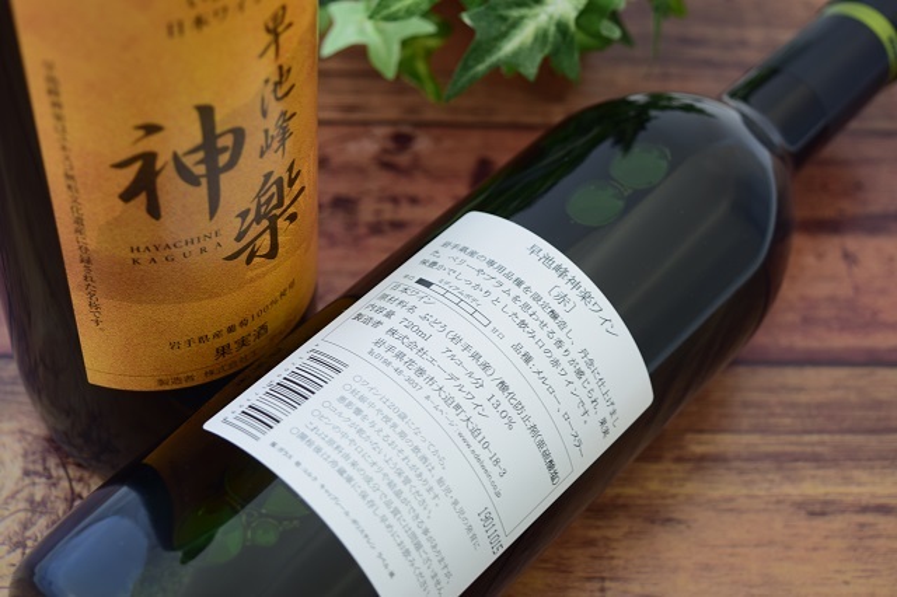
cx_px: 448
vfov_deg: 22.6
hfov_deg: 33.4
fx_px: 1494
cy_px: 298
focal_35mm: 60
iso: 100
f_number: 5
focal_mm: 40
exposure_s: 1/6
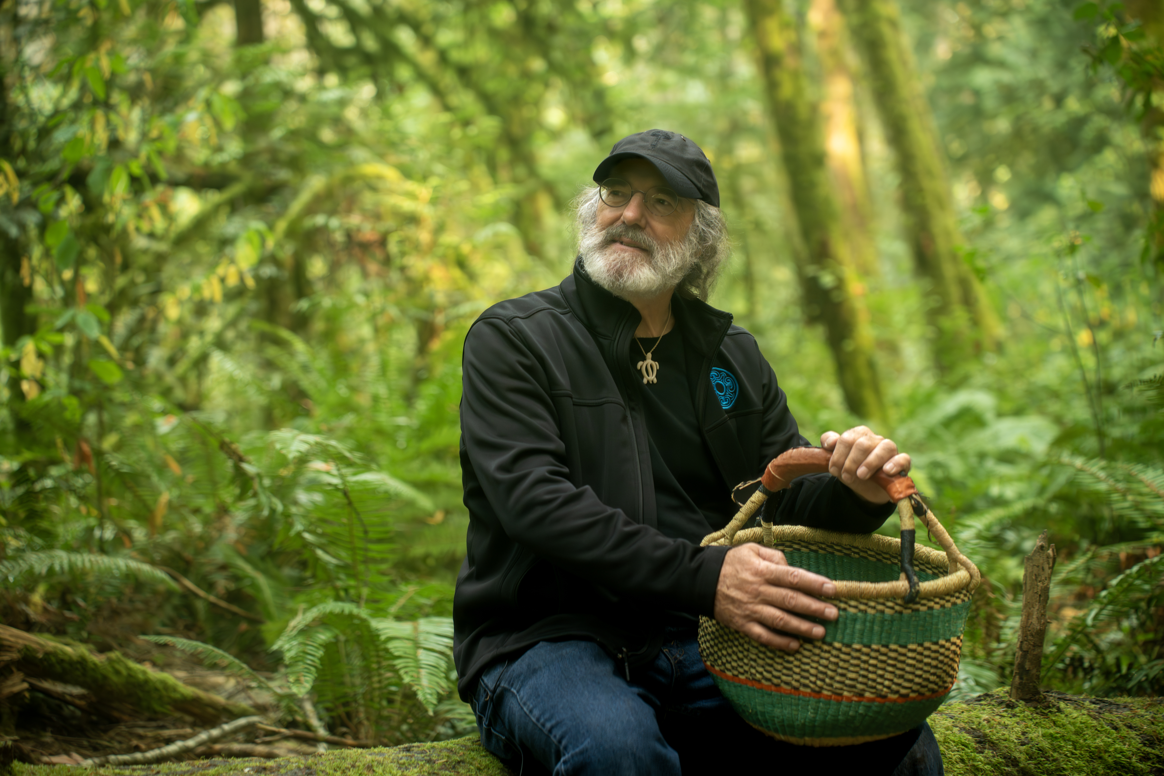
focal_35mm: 75
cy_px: 388
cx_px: 582
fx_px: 2425
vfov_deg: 18.2
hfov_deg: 27.0
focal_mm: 75
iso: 2000
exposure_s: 1/100
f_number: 2.8
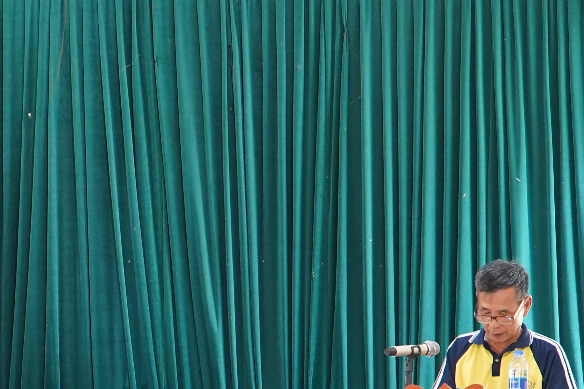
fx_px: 2174
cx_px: -37
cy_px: 452
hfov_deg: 15.0
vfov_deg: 10.1
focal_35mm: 134
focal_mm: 38
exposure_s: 1/60
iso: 1600
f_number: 4
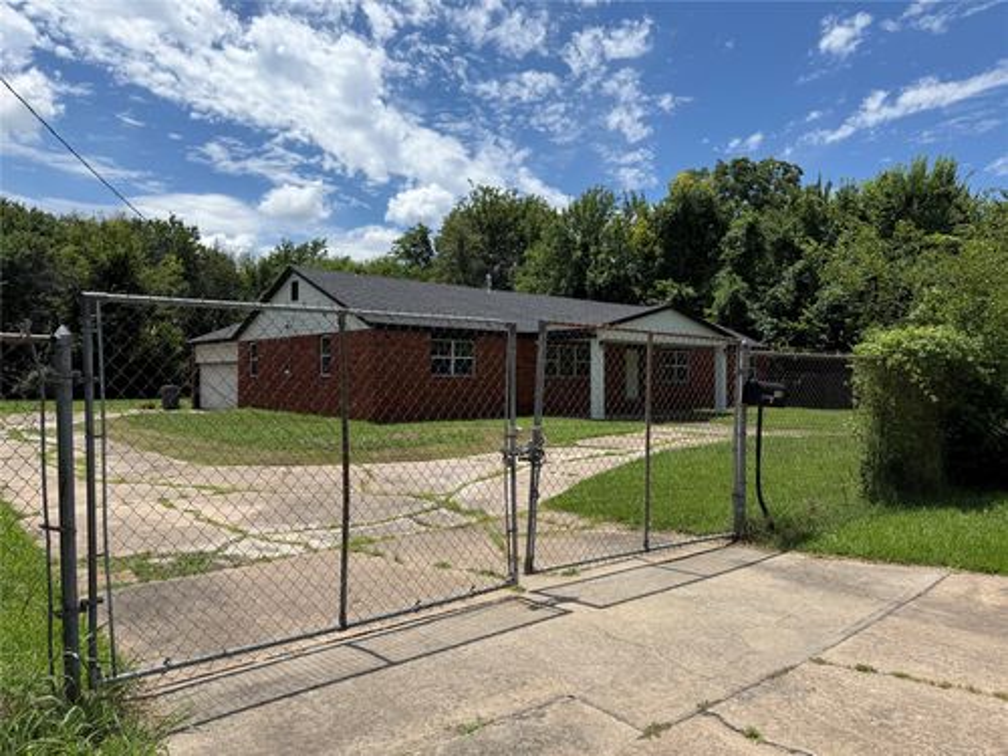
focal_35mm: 24
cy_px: 378
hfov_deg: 71.6
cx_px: 504
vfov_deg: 56.8
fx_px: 699
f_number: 1.78
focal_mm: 6.76
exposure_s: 1/7353
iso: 80
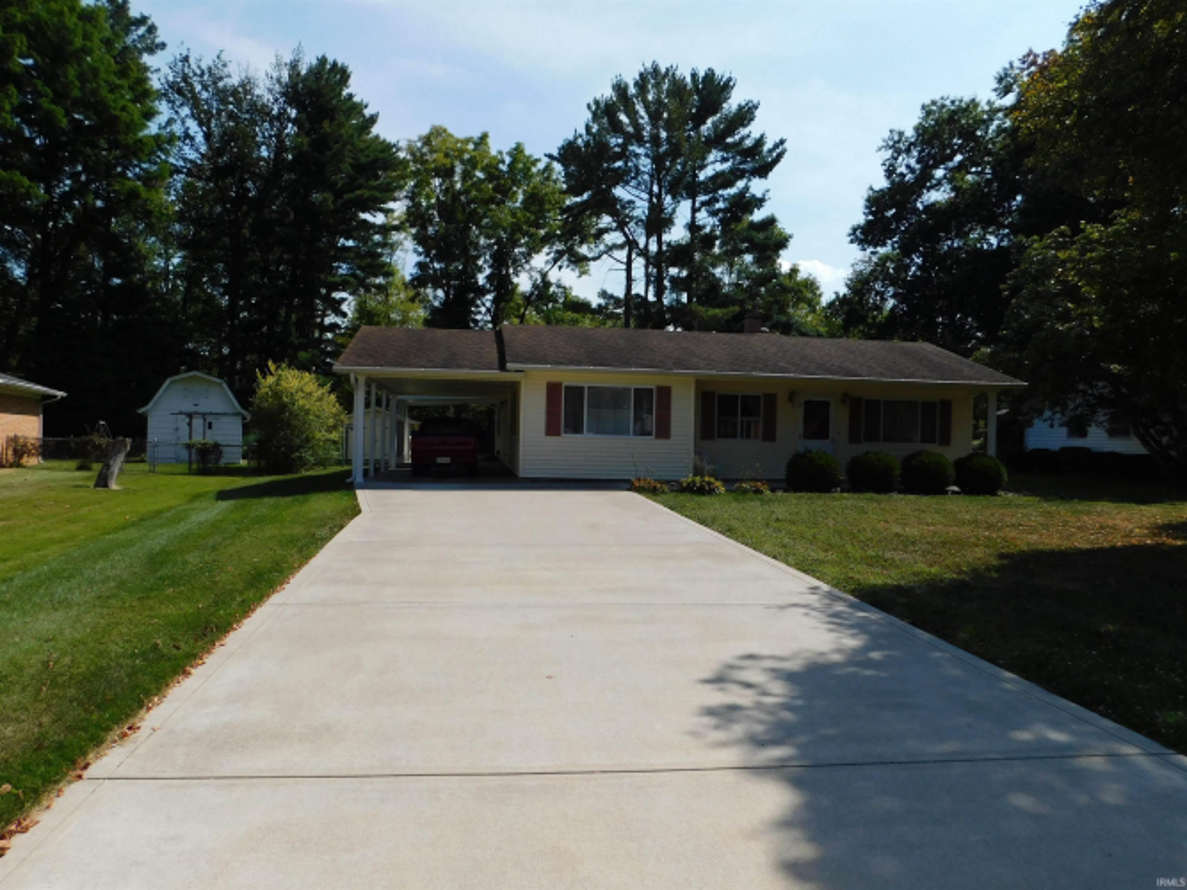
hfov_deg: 71.6
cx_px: 594
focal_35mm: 24
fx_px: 823
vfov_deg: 56.8
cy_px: 445
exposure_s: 1/500
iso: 125
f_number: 6
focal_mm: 4.1
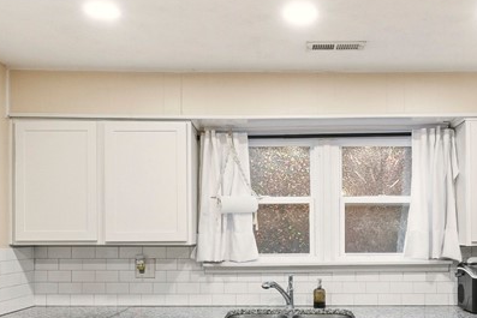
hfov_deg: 47.1
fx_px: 543
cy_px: 243
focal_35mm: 41
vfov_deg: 32.0
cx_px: 288
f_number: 9
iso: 400
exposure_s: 1/160
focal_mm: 10
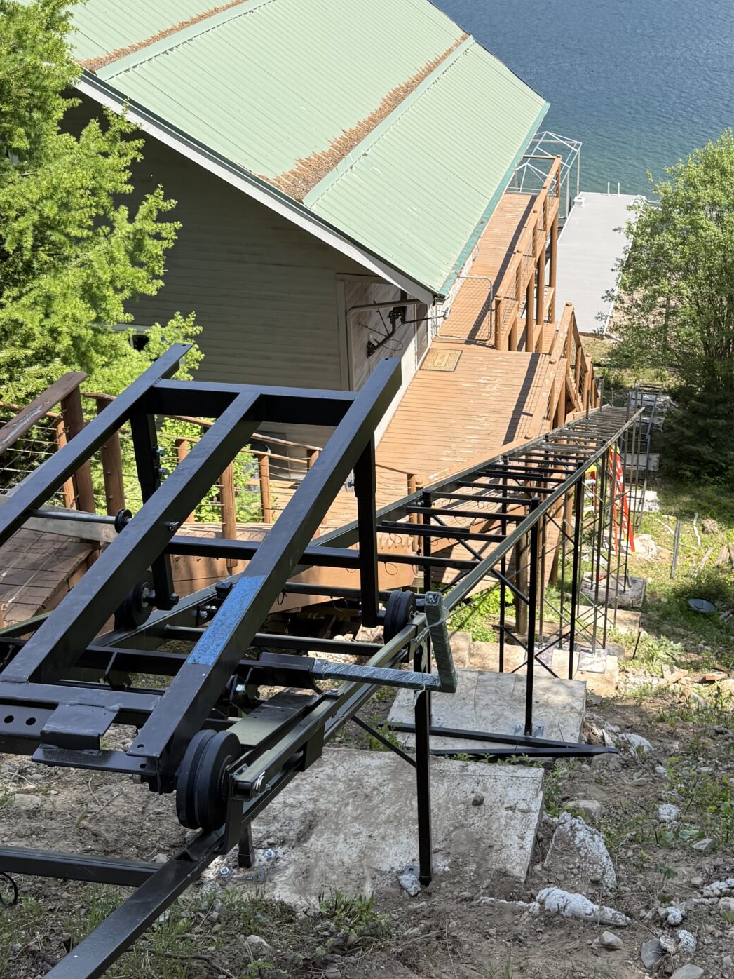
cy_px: 383
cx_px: 568
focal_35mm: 44
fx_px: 1244
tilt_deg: -25.1
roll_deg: -2.6
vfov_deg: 42.7
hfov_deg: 32.1
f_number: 1.78
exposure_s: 1/1211
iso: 100
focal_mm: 6.76
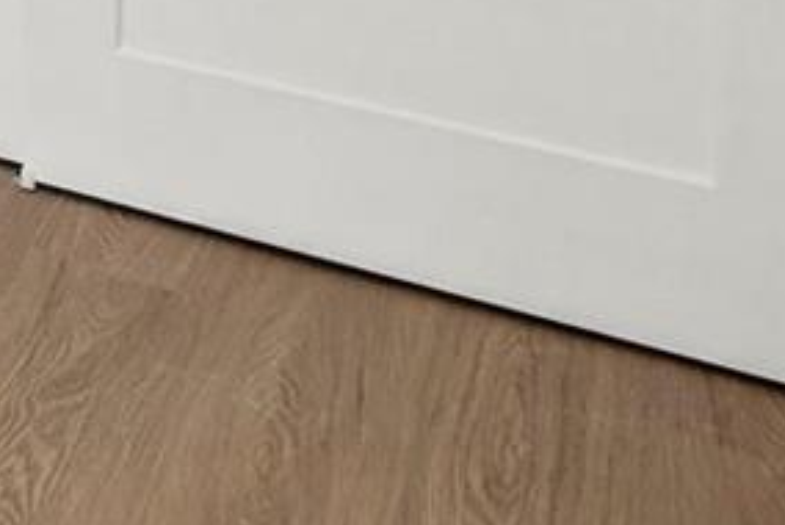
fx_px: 1964
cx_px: -741
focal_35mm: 90
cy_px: -779
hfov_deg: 17.2
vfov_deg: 11.9
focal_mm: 16
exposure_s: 1/100
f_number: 8
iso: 400
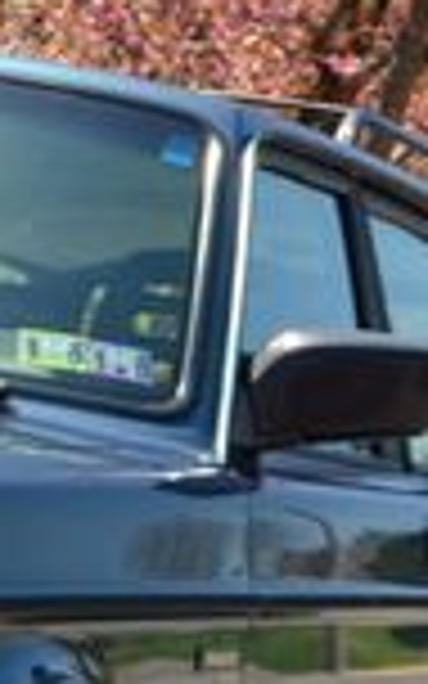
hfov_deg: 7.5
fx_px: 3117
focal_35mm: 167
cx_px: -437
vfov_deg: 12.5
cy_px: 472
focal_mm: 26
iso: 160
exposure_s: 1/250
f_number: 8
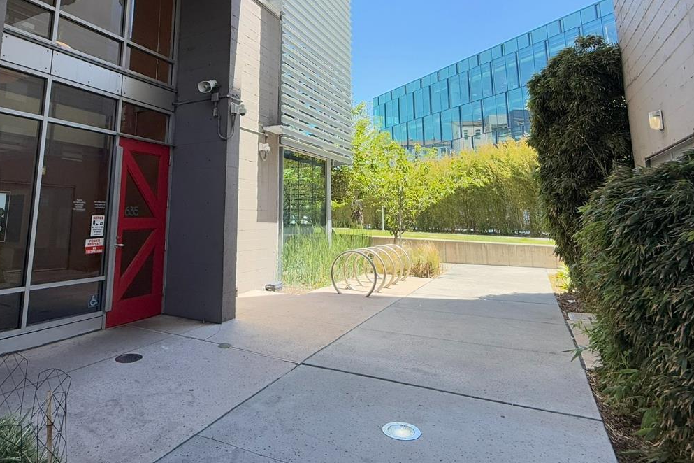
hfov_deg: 78.0
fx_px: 424
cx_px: 294
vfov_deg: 55.7
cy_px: 146
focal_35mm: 22
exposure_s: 1/318
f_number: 2.2
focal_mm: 2.22
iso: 50
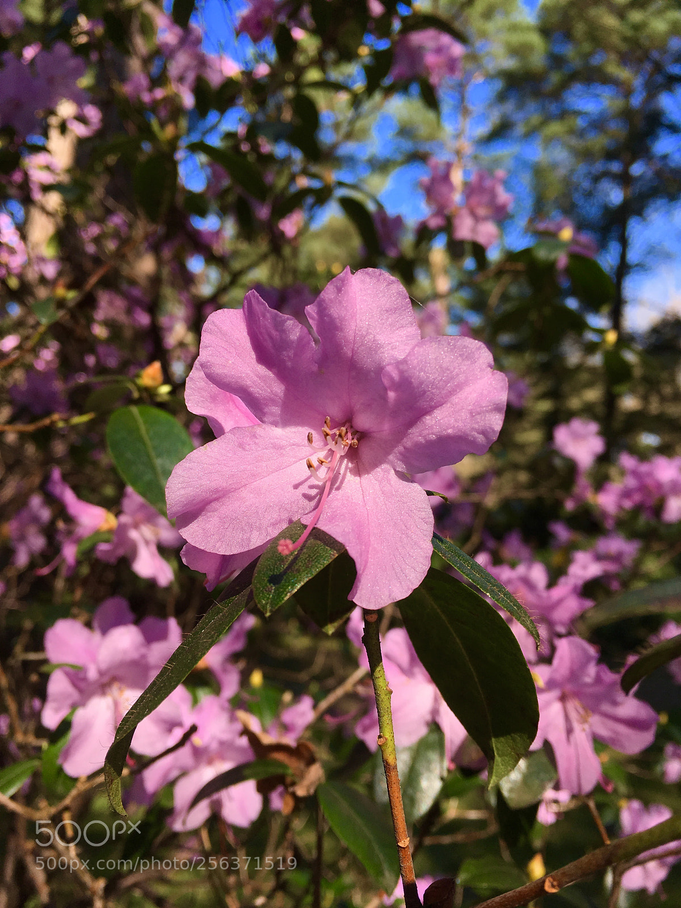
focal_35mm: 29
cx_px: 340
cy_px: 454
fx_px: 761
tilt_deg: +1.2
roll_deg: -3.8
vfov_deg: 61.7
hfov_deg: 48.2
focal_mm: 4.15
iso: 25
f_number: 2.2
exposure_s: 1/582
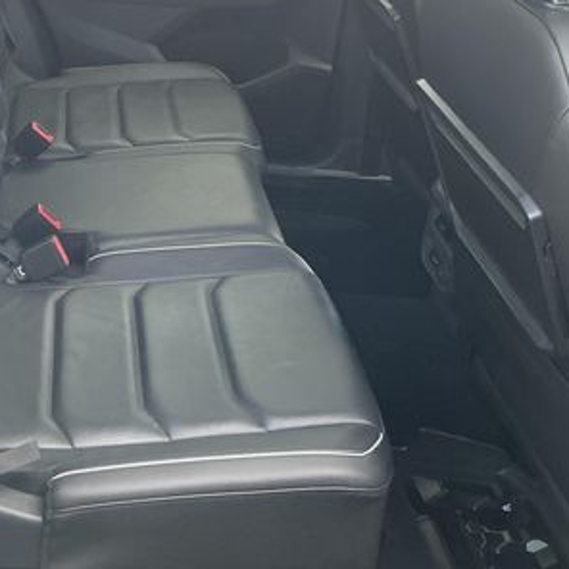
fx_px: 967
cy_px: 100
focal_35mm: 52
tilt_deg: -21.0
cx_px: 181
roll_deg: -9.5
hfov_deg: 32.5
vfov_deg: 31.8
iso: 40
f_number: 1.8
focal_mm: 3
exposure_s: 1/120
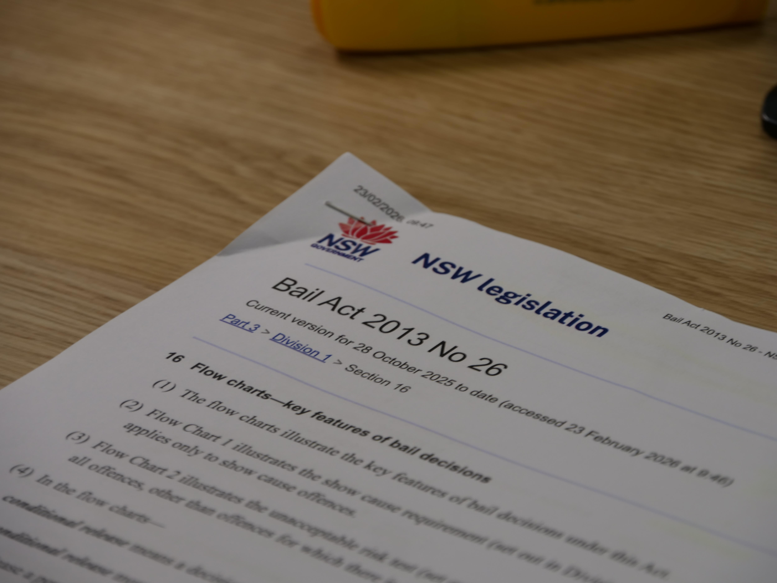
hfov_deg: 10.7
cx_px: 388
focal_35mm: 184
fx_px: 4130
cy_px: 292
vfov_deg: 8.1
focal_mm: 92
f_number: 5.4
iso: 100
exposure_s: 1/25
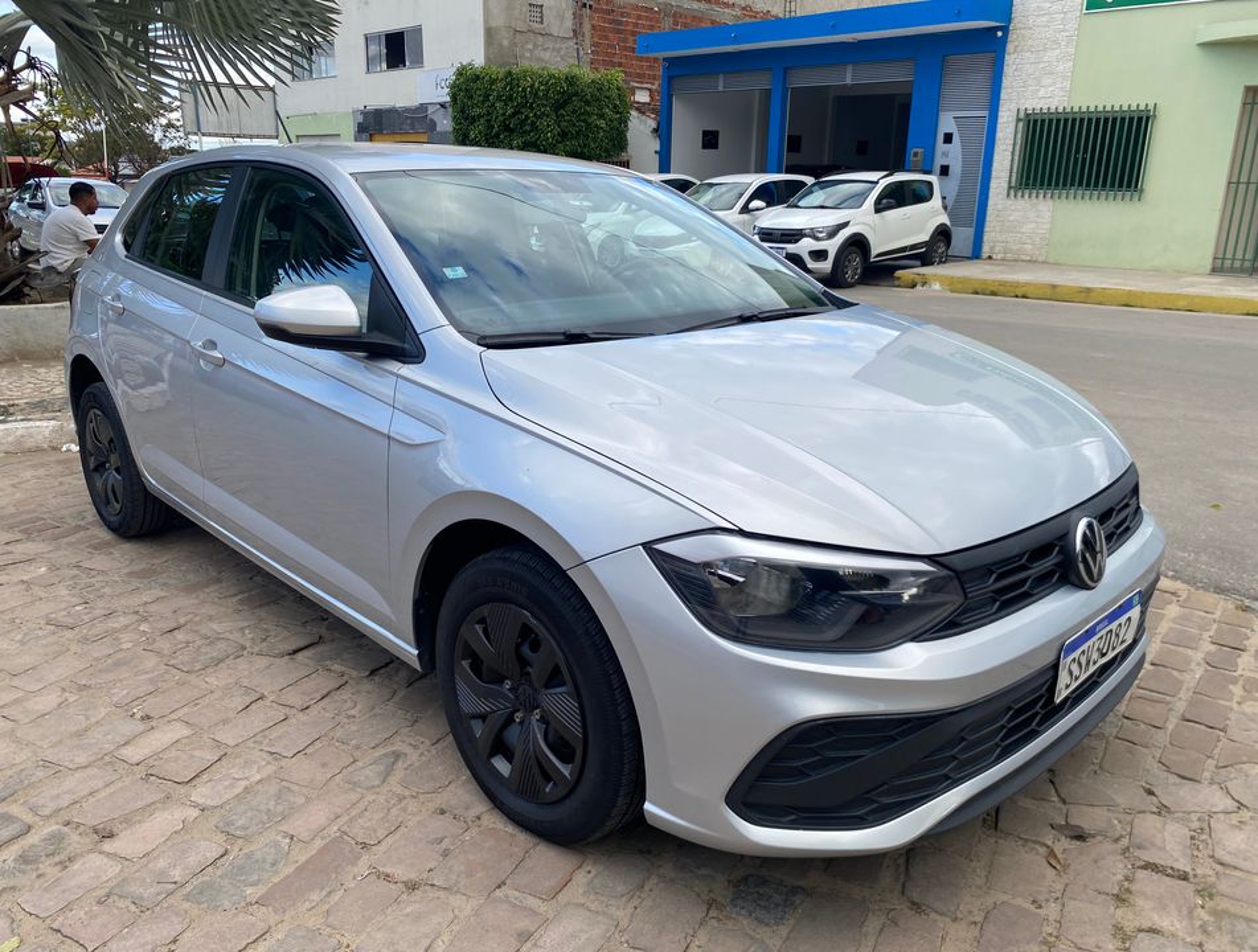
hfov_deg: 67.1
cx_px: 629
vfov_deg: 53.3
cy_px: 476
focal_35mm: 26
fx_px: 948
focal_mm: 4.25
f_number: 1.8
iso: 32
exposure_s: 1/616
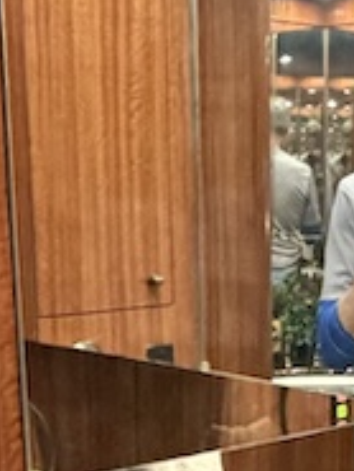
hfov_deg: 14.4
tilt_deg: -16.1
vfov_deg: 18.5
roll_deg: -0.3
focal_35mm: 101
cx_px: 349
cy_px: 551
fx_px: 1376
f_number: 2.2
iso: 1000
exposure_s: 1/40
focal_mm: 2.22
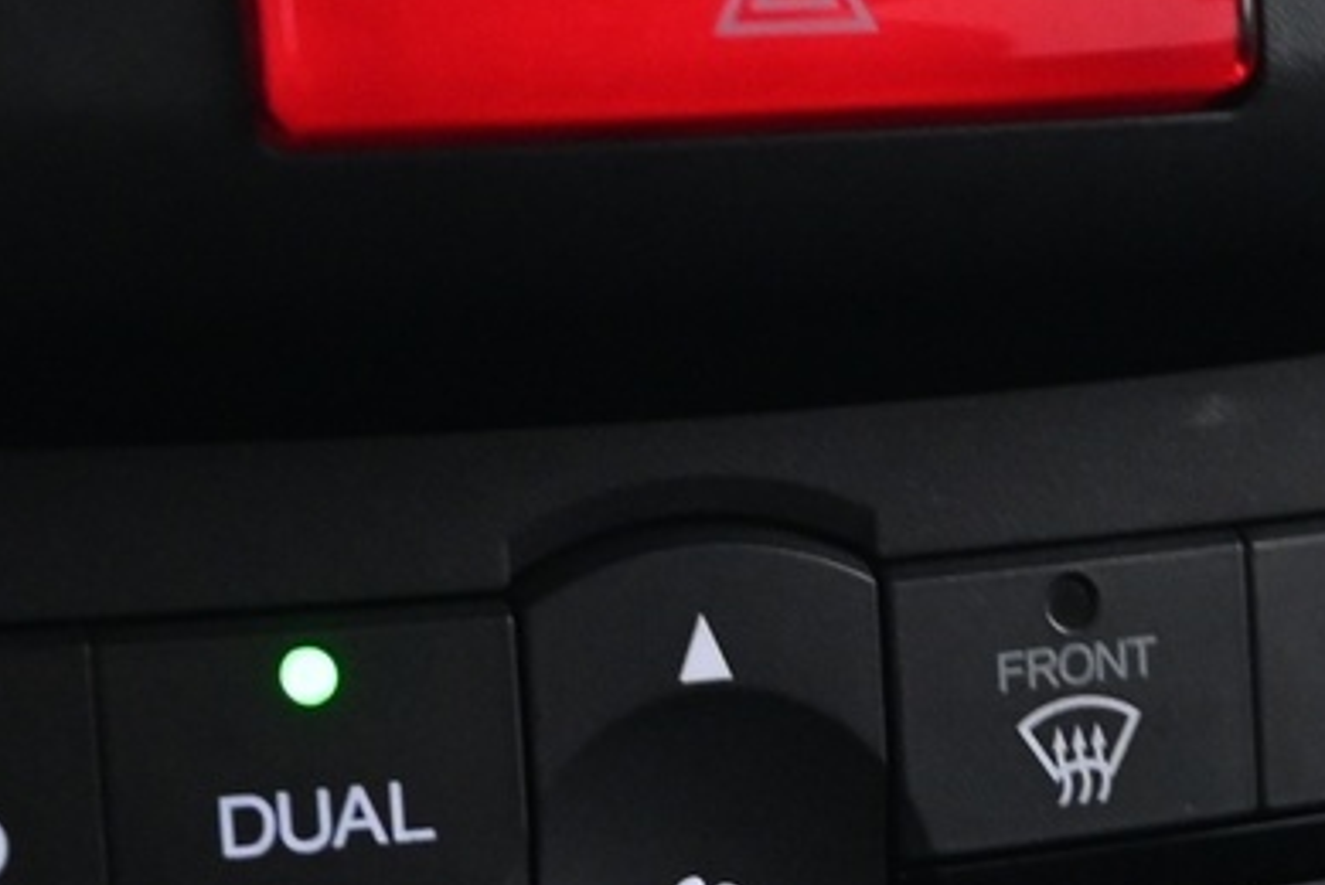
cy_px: 922
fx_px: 4828
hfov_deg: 15.6
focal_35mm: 131
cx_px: 777
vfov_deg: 10.4
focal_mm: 21
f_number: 4
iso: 1600
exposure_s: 1/8
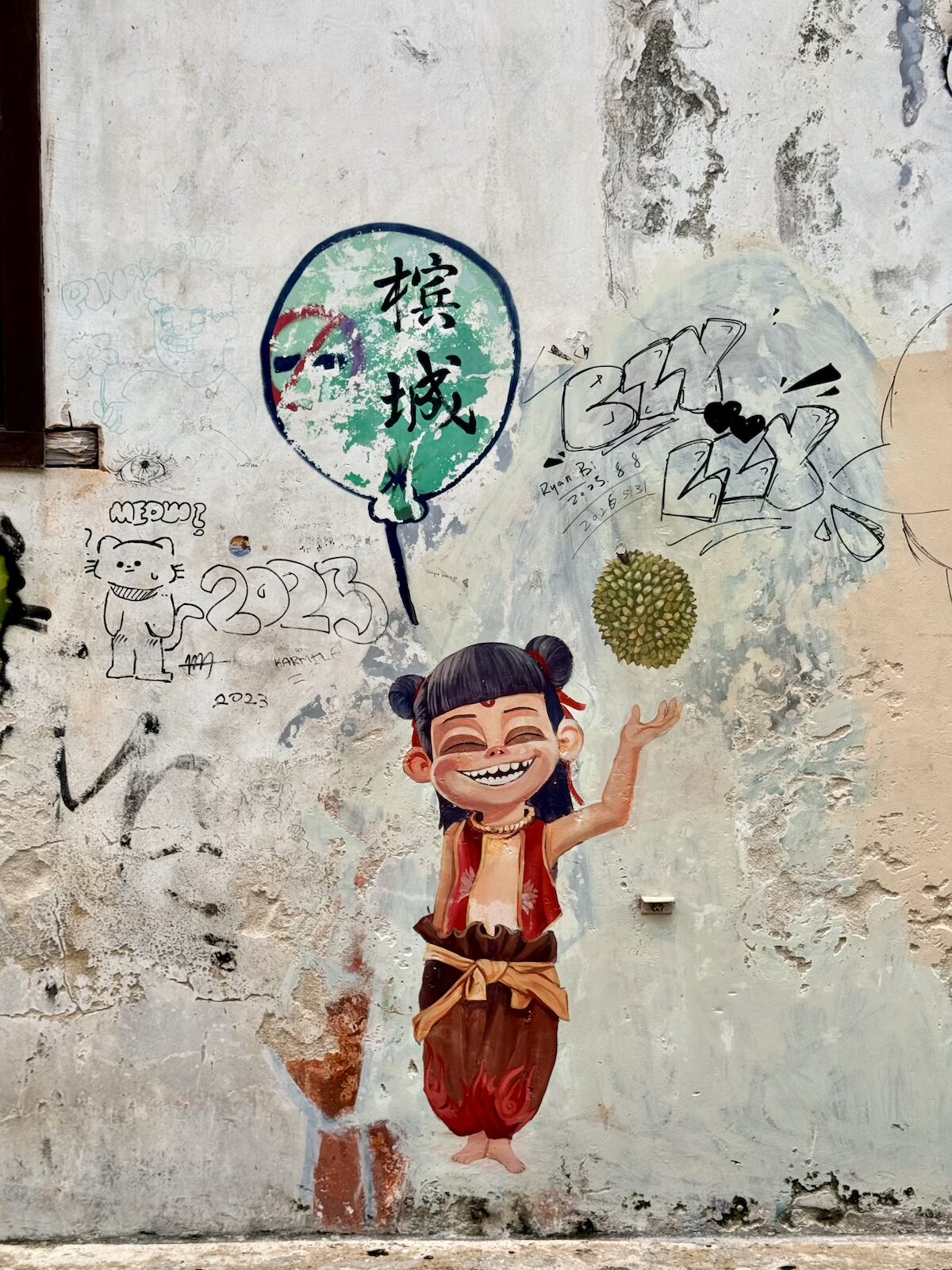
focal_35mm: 48
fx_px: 1760
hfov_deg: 30.3
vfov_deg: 39.7
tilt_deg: -5.3
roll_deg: -1.2
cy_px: 635
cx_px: 476
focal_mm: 6.76
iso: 64
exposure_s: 1/1307
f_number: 1.78
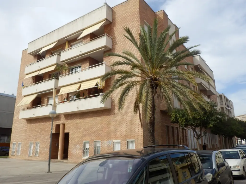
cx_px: 123
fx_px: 235
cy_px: 92
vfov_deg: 42.9
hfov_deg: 55.4
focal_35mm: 33
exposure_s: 1/640
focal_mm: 5.9
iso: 80
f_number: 3.7
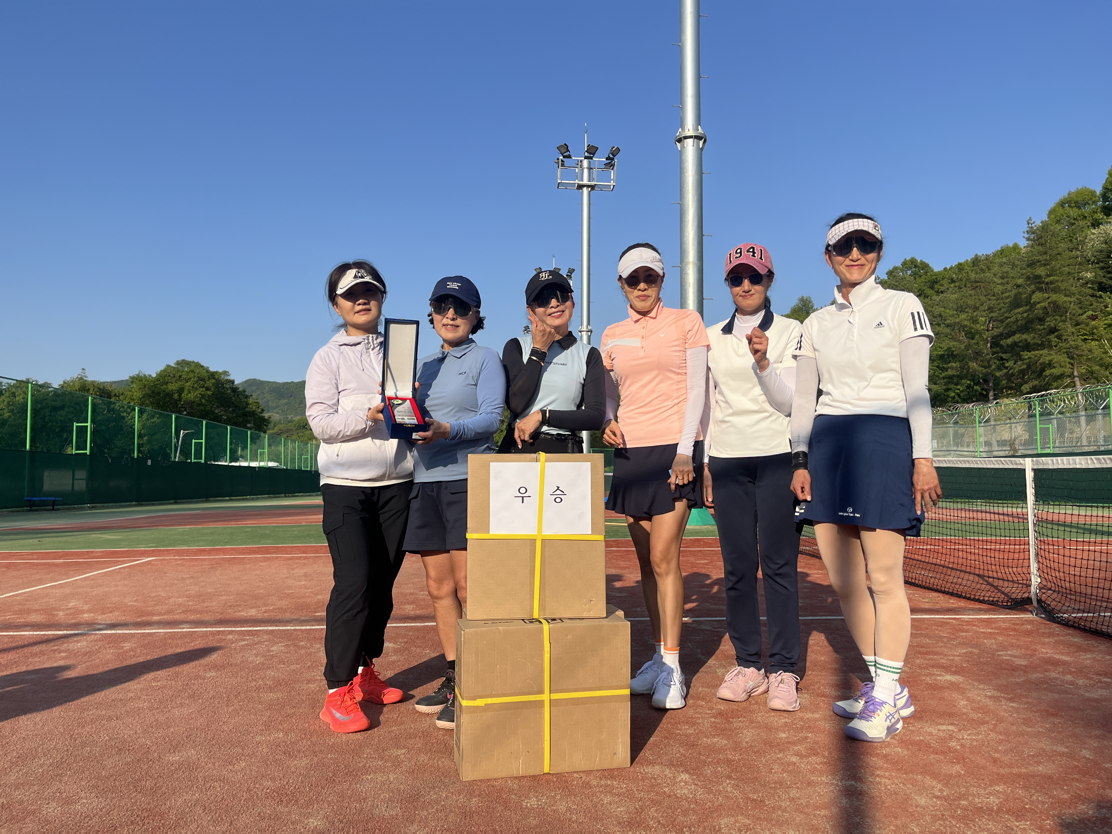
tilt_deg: +3.2
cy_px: 417
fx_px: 835
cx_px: 556
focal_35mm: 26
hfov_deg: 67.3
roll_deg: -1.1
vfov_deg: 53.1
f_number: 1.6
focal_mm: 5.1
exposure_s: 1/3215
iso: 50
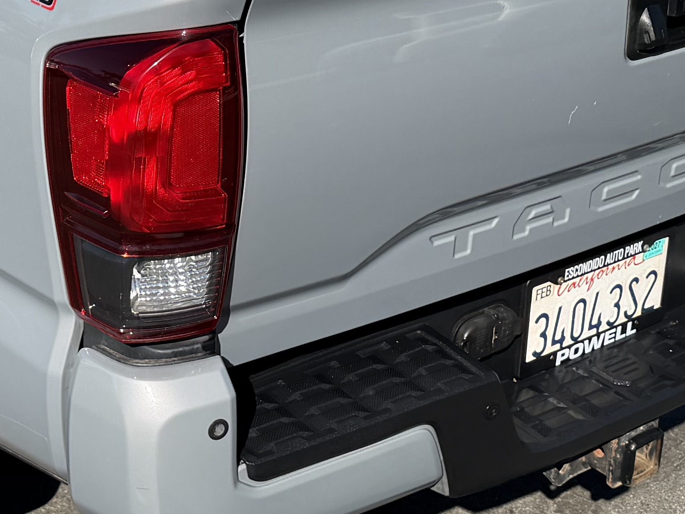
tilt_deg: -20.9
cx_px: 162
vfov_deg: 16.8
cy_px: 70
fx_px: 1722
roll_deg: -1.7
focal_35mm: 87
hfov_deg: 22.3
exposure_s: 1/6173
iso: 80
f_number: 1.78
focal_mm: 6.76
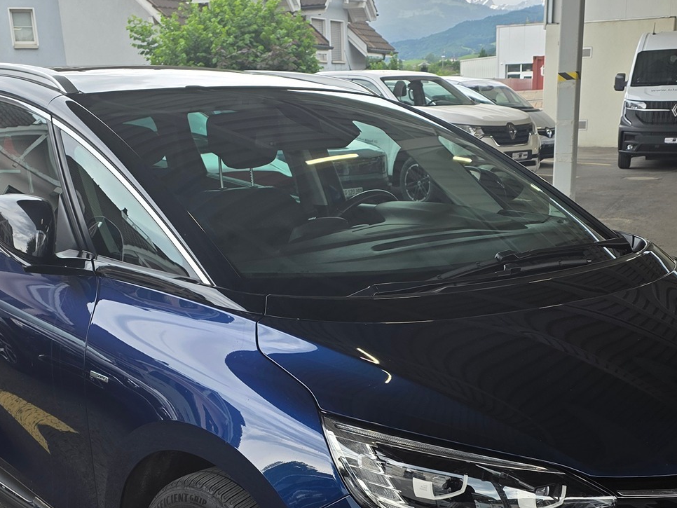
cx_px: 357
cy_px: 422
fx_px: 939
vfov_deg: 29.4
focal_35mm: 48
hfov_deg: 39.6
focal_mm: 6.3
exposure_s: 1/180
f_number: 1.7
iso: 40
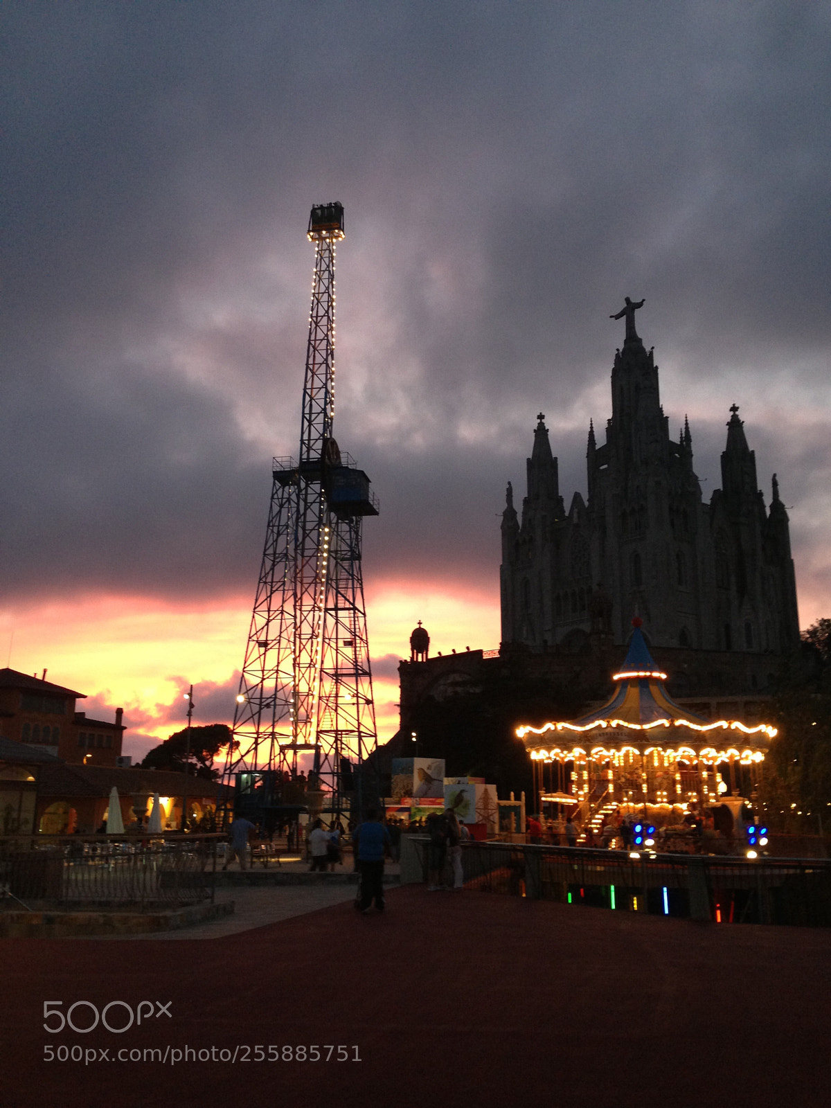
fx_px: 1056
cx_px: 416
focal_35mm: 33
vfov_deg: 55.4
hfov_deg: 42.9
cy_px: 554
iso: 125
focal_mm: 4.13
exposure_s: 1/20
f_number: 2.4
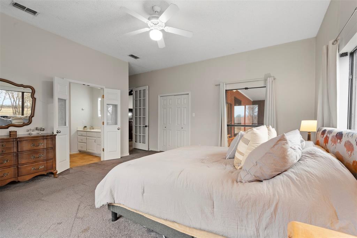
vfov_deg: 73.7
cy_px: 119
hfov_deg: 96.8
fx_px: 159
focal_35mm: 16
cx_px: 178
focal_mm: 16
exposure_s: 1/2.5
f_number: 9
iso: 250
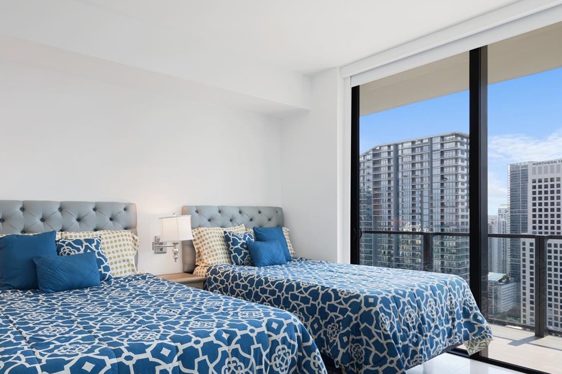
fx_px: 374
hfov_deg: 71.5
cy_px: 227
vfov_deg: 52.6
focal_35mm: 24
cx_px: 184
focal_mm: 17
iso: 100
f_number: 7.1
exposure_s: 1/3
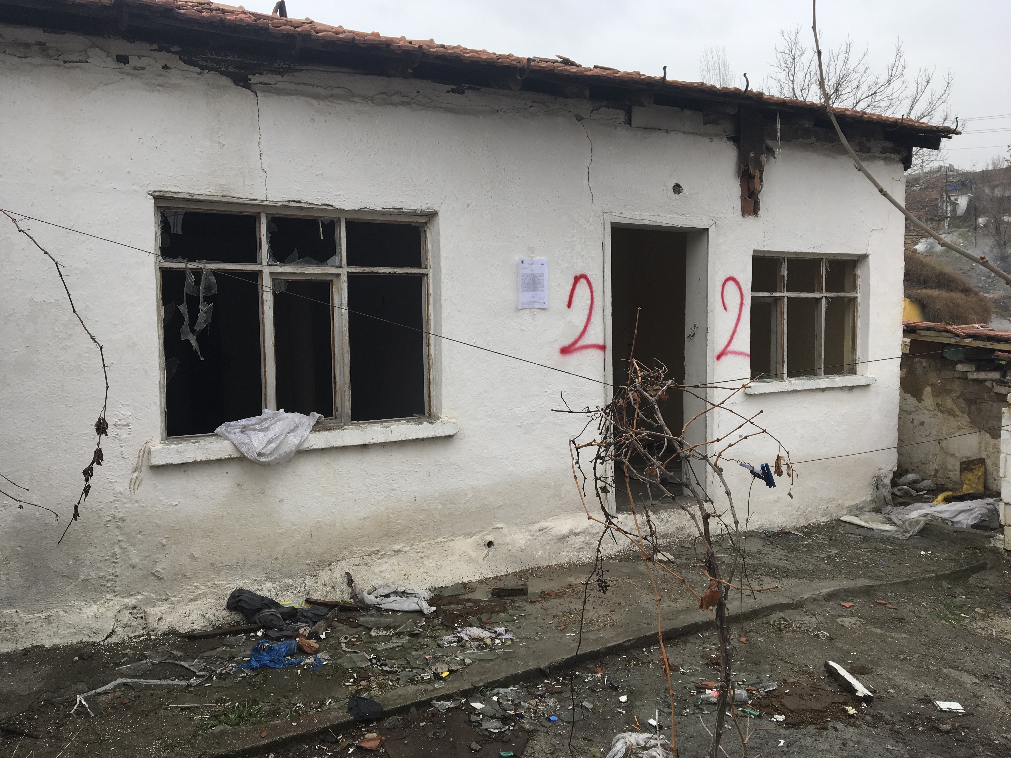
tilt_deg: -2.8
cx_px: 506
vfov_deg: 48.2
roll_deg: +2.6
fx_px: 847
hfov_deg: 61.7
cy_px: 379
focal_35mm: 29
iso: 25
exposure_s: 1/354
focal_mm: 4.15
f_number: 2.2
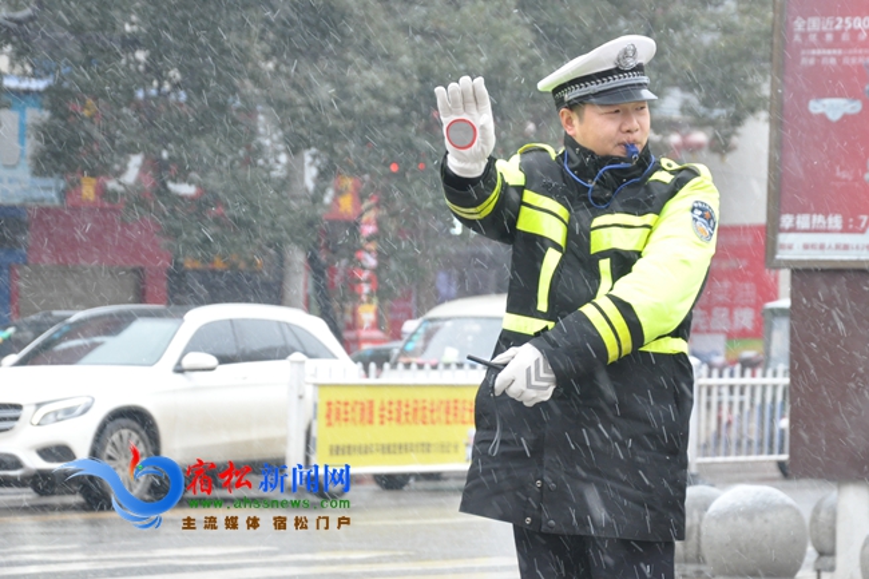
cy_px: 290
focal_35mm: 147
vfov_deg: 9.3
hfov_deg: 14.0
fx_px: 3547
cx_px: 434
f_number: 5.6
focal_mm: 98
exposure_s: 1/80
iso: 1000
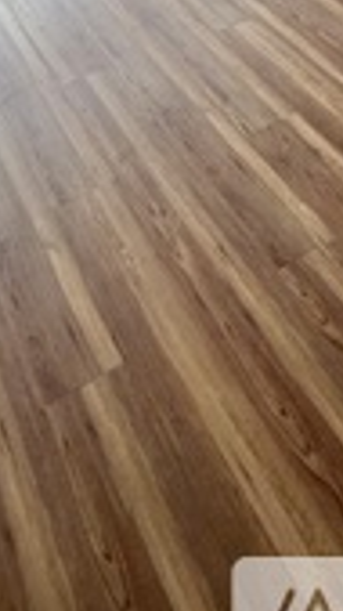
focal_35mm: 45
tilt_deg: -16.7
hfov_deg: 26.5
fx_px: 728
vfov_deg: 32.6
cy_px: -202
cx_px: 139
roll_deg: +2.0
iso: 80
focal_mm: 2.22
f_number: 2.2
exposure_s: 1/120
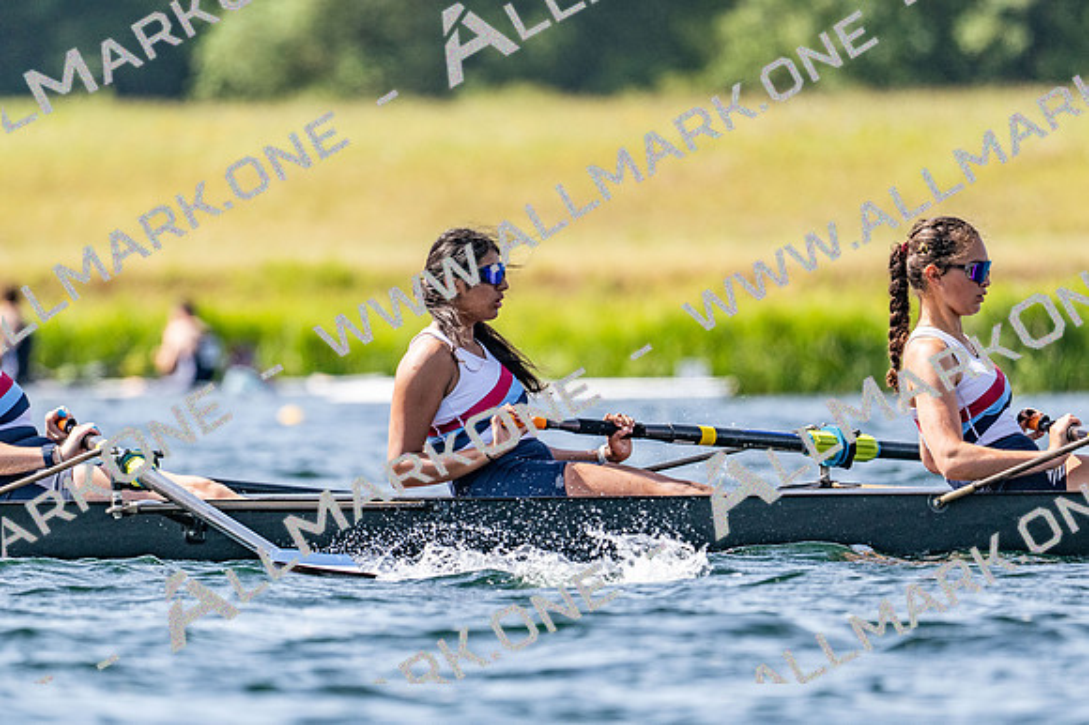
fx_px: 18139
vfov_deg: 2.3
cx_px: 544
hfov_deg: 3.4
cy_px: 362
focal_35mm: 600
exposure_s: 1/2500
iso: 360
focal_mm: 400
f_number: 4.5
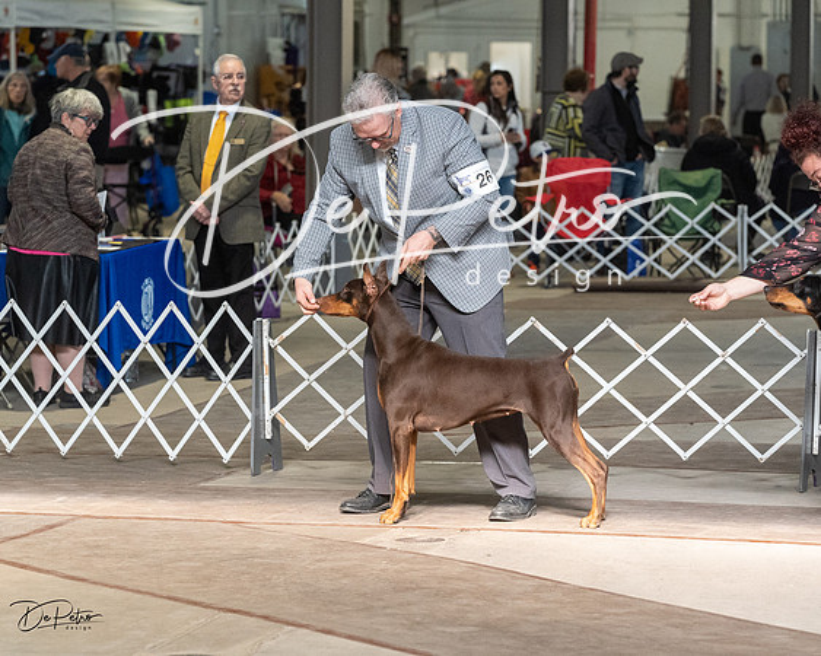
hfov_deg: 13.5
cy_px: 328
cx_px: 410
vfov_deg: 10.8
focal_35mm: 143
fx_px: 3474
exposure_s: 1/400
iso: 6400
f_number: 5
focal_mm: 127
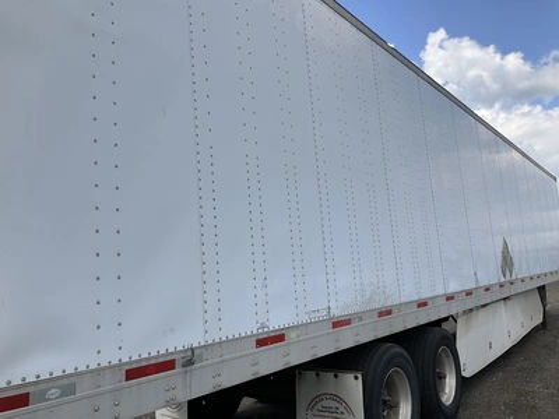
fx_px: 468
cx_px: 280
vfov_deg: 48.2
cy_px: 210
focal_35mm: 29
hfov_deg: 61.7
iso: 25
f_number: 1.8
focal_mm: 3
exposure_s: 1/1311
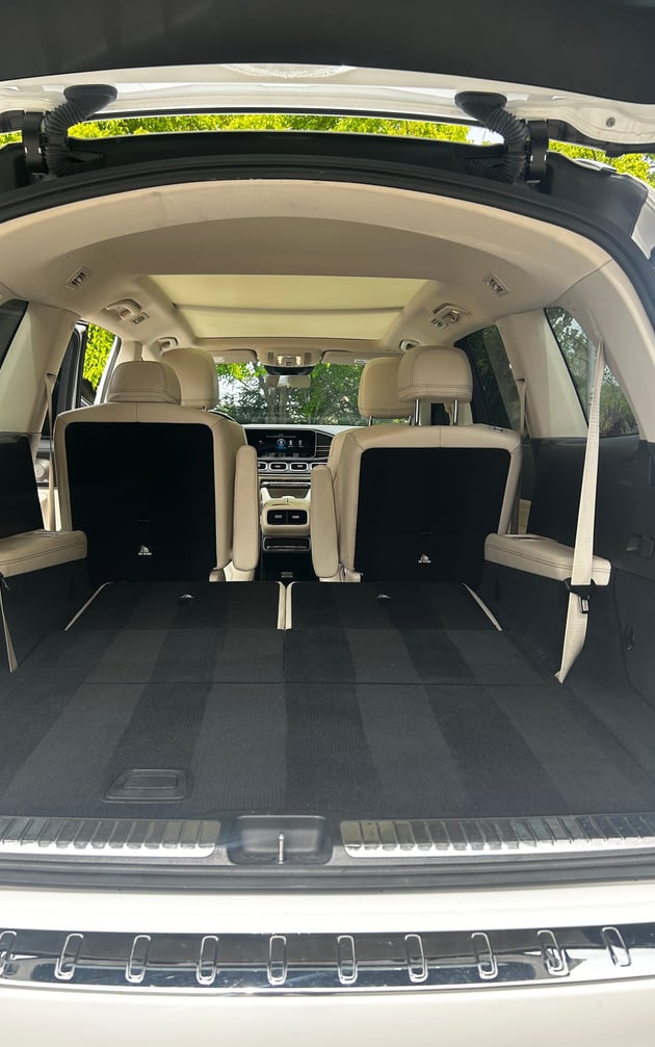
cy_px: 517
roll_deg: -0.9
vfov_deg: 66.5
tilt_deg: -7.2
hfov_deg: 44.5
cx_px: 299
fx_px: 799
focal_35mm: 28
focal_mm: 5.7
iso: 50
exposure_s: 1/506
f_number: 1.5
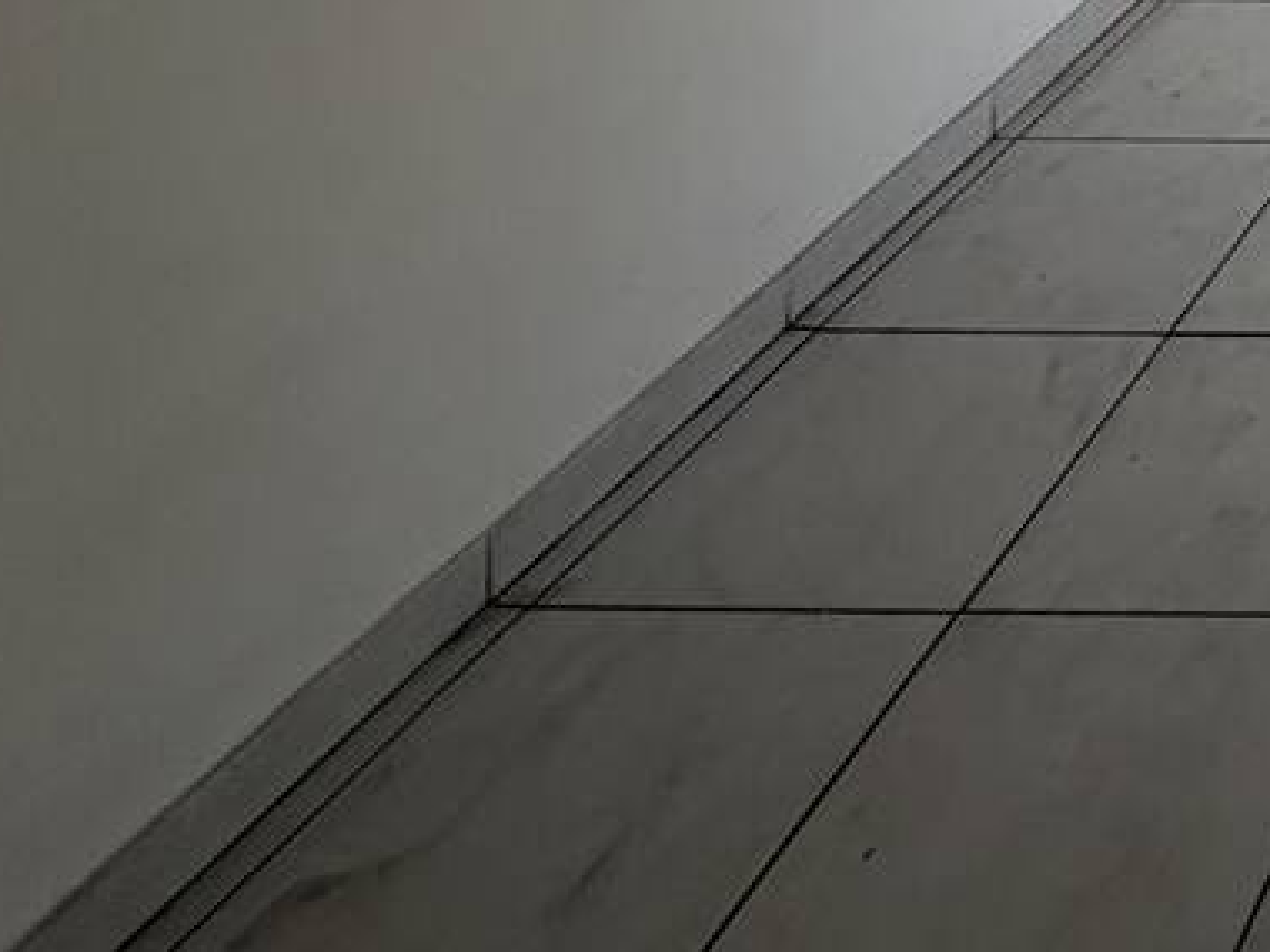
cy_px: -822
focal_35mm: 53
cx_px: 2089
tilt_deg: -2.4
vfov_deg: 19.5
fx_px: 1944
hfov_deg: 24.2
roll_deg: -0.9
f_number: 2.2
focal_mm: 2.22
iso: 100
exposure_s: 1/121
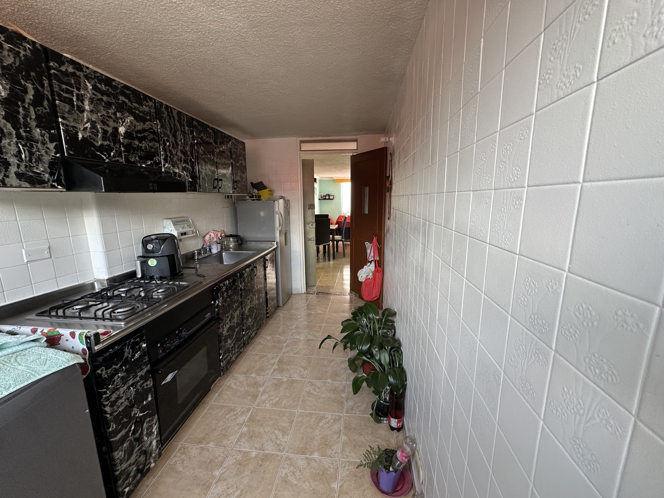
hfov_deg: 102.1
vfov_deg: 85.7
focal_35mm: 14
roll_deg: +0.2
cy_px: 249
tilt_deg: -10.2
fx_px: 269
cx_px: 332
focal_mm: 2.22
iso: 125
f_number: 2.2
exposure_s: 1/99
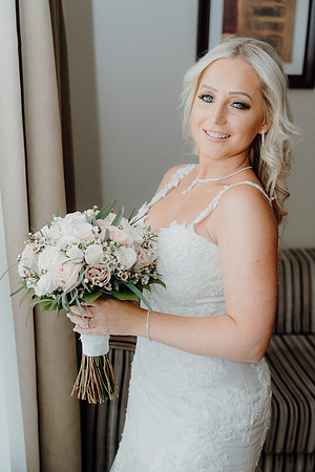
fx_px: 630
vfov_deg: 41.1
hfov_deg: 28.1
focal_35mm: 48
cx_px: 158
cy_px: 236
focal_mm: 48
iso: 160
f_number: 3.5
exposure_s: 1/160
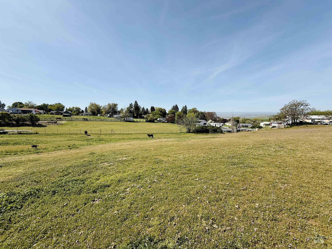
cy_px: 124
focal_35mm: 14
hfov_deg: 102.1
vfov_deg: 85.7
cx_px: 166
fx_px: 134
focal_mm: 2.22
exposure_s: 1/2237
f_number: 2.2
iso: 50
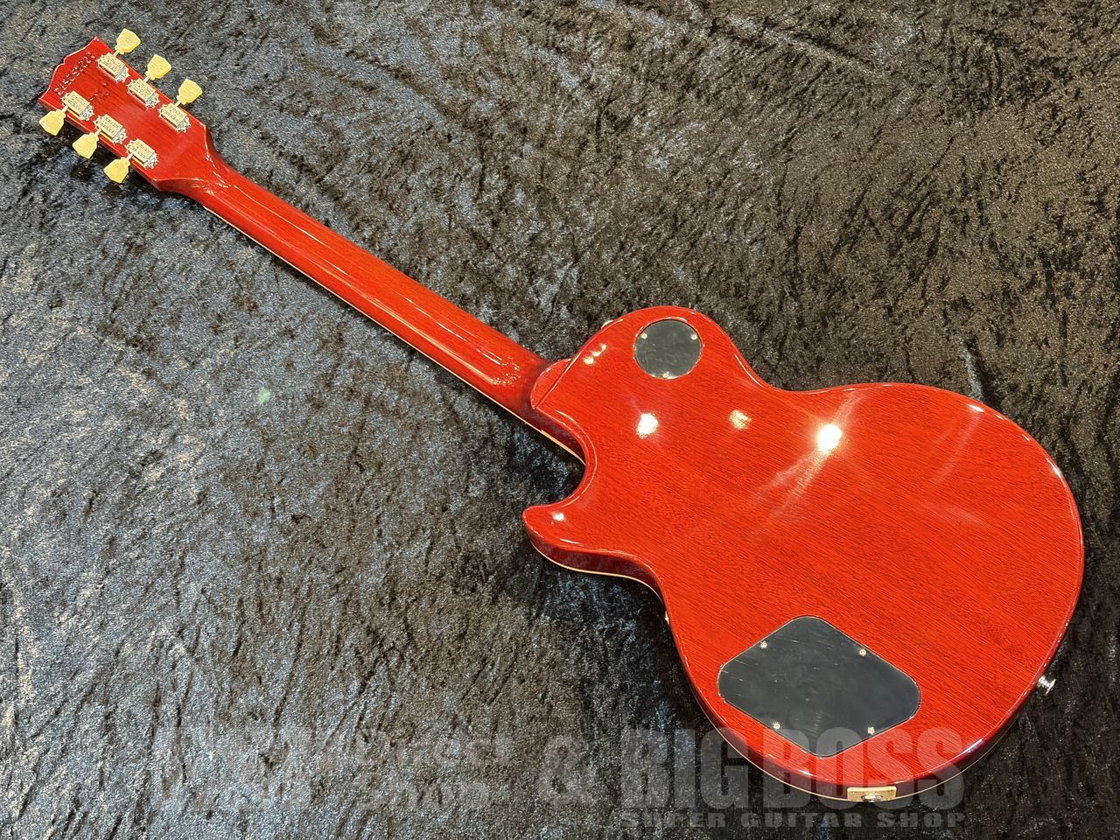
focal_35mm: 52
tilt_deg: -65.2
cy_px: 420
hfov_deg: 36.8
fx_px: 1682
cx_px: 560
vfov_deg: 28.0
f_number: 1.6
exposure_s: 1/30
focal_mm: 5.96
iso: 250
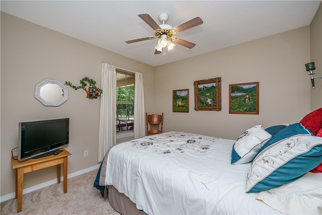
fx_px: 125
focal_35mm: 14
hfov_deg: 104.3
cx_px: 161
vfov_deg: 81.2
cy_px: 108
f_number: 8
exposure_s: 1/50
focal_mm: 14
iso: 200
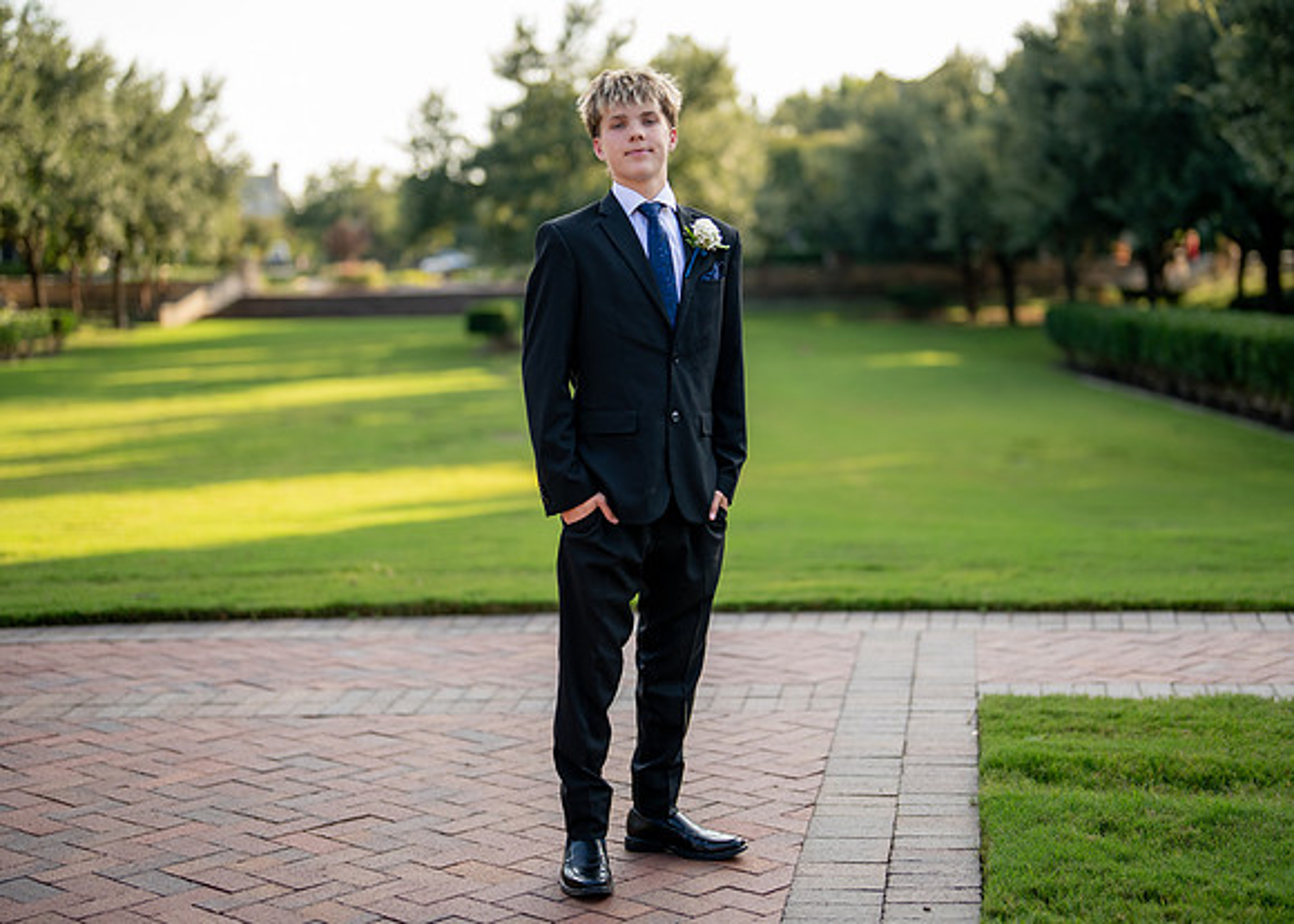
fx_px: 2128
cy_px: 448
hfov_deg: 33.8
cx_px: 710
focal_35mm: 58
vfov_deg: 24.5
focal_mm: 50
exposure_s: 1/2500
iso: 200
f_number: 1.2
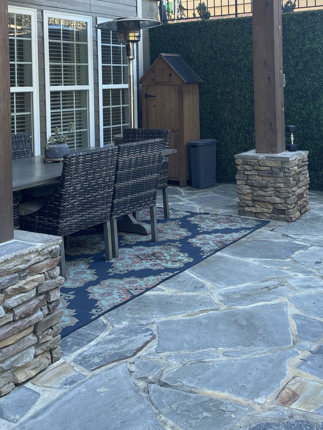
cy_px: 79
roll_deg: +0.5
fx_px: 597
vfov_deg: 38.0
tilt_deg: -0.3
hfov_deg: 30.2
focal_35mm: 48
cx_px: 184
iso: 40
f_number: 1.6
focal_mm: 5.96
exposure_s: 1/151
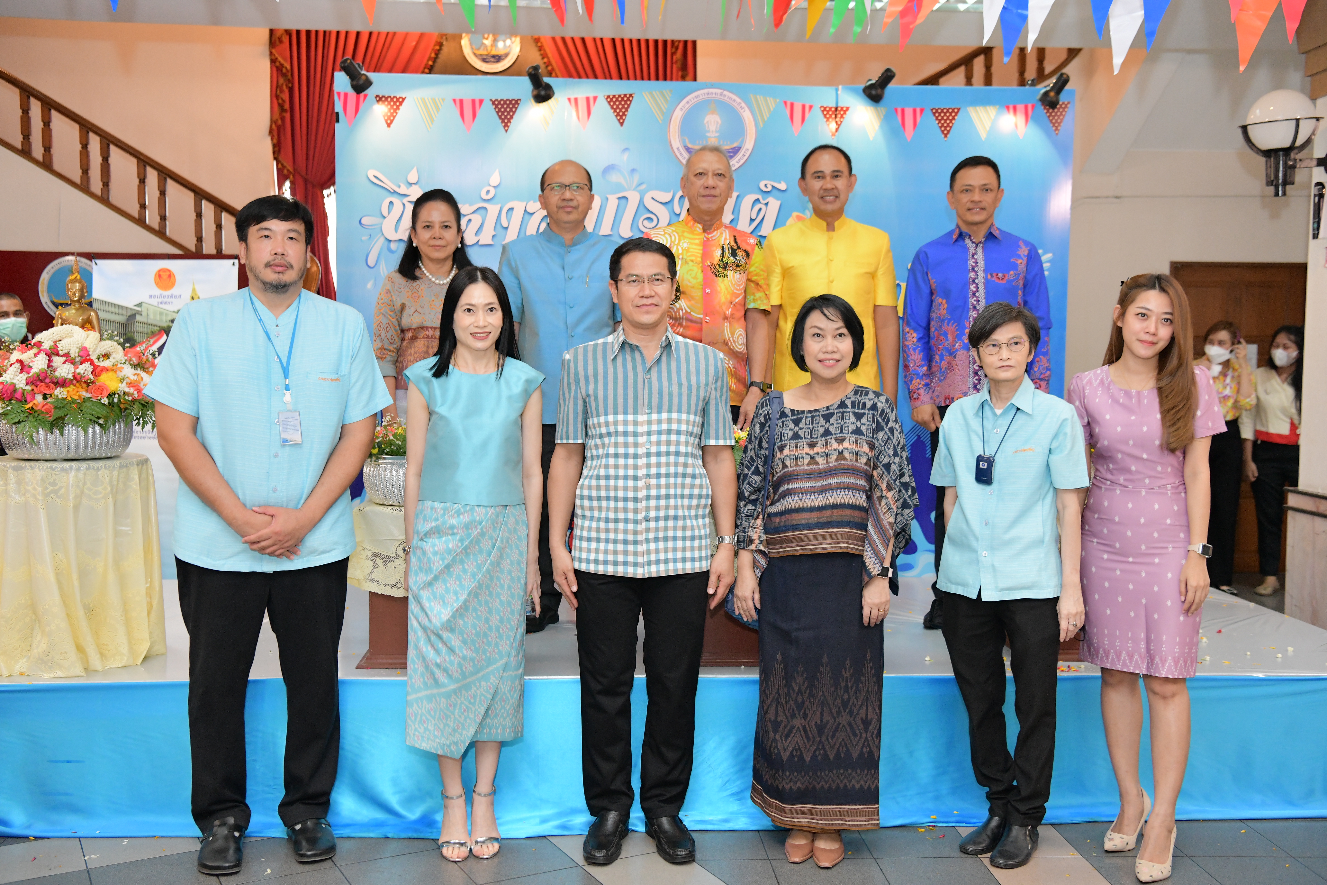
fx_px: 1401
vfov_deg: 35.1
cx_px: 664
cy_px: 442
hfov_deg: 50.7
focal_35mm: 38
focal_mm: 38
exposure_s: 1/200
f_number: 4
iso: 2500
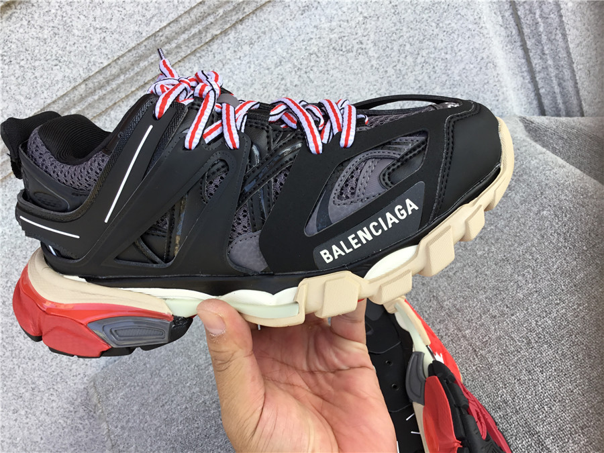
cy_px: 226
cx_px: 302
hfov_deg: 58.4
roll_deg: +35.4
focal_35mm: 31
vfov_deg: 45.4
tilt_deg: -36.5
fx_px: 541
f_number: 2.4
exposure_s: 1/165
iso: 25
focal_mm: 3.3
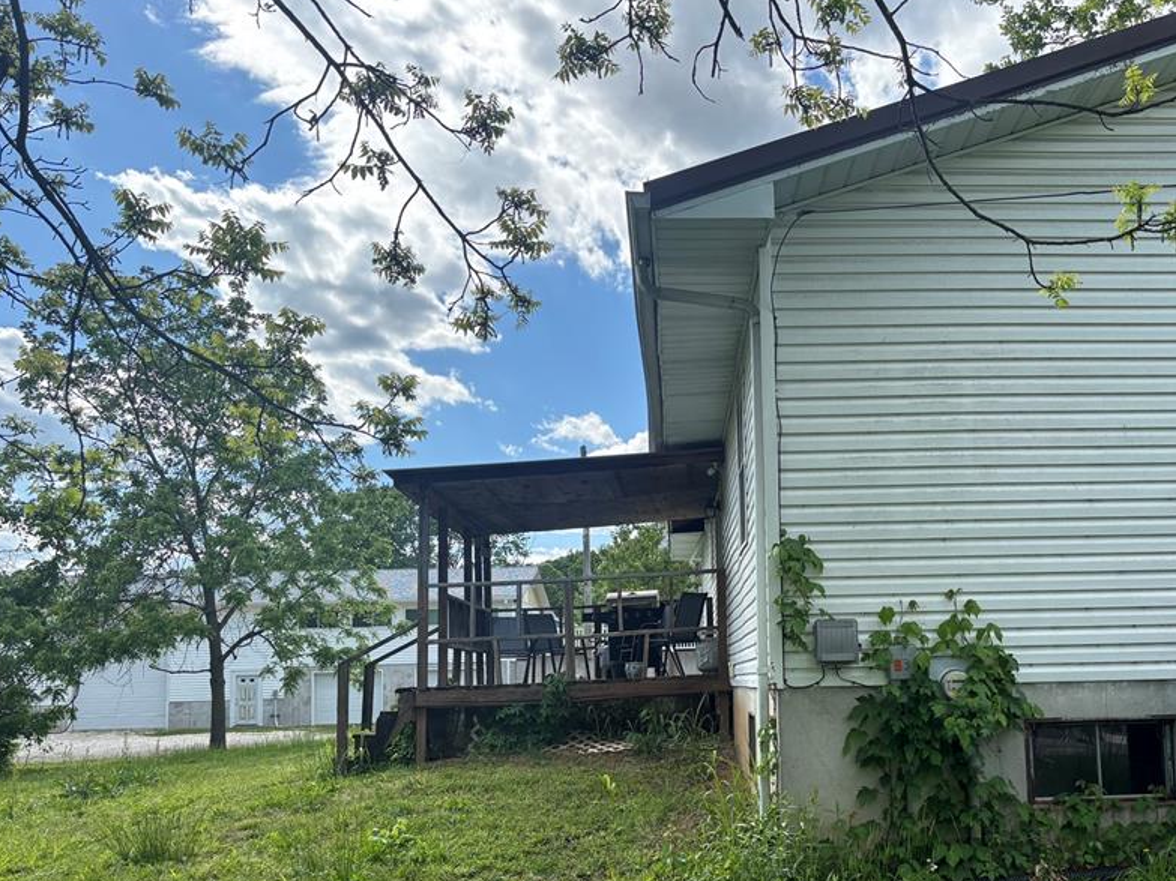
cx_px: 758
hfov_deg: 53.2
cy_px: 564
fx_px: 1155
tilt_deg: +5.7
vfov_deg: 41.4
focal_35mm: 34
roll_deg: +0.8
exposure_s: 1/1590
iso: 50
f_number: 1.6
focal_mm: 5.96
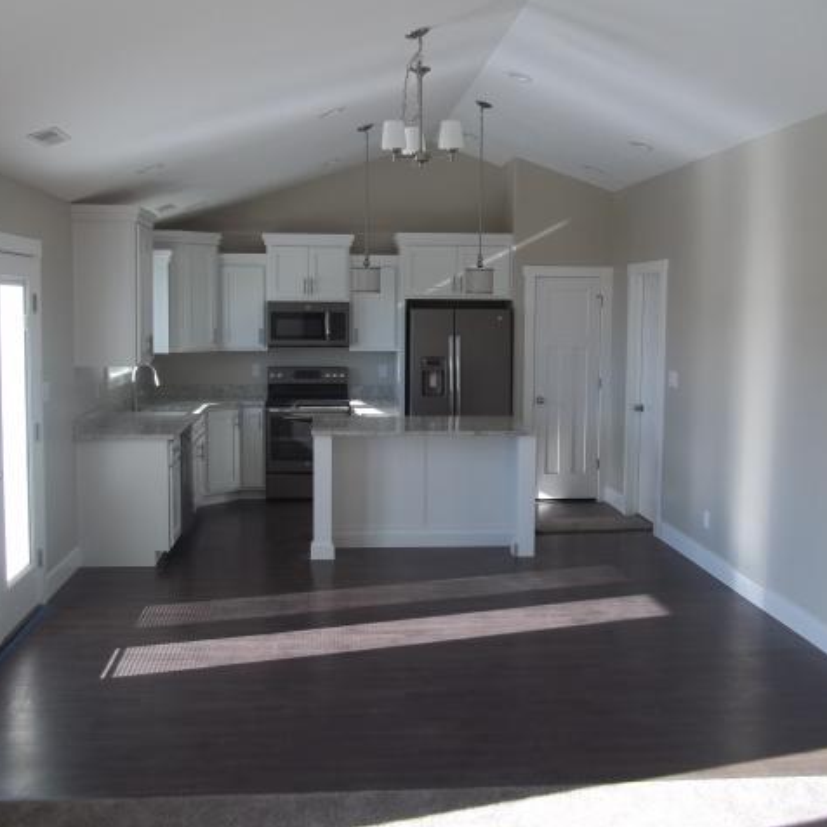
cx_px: 405
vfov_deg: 43.9
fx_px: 1027
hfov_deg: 43.9
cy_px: 412
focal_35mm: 38
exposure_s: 1/160
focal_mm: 5.7
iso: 64
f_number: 2.9
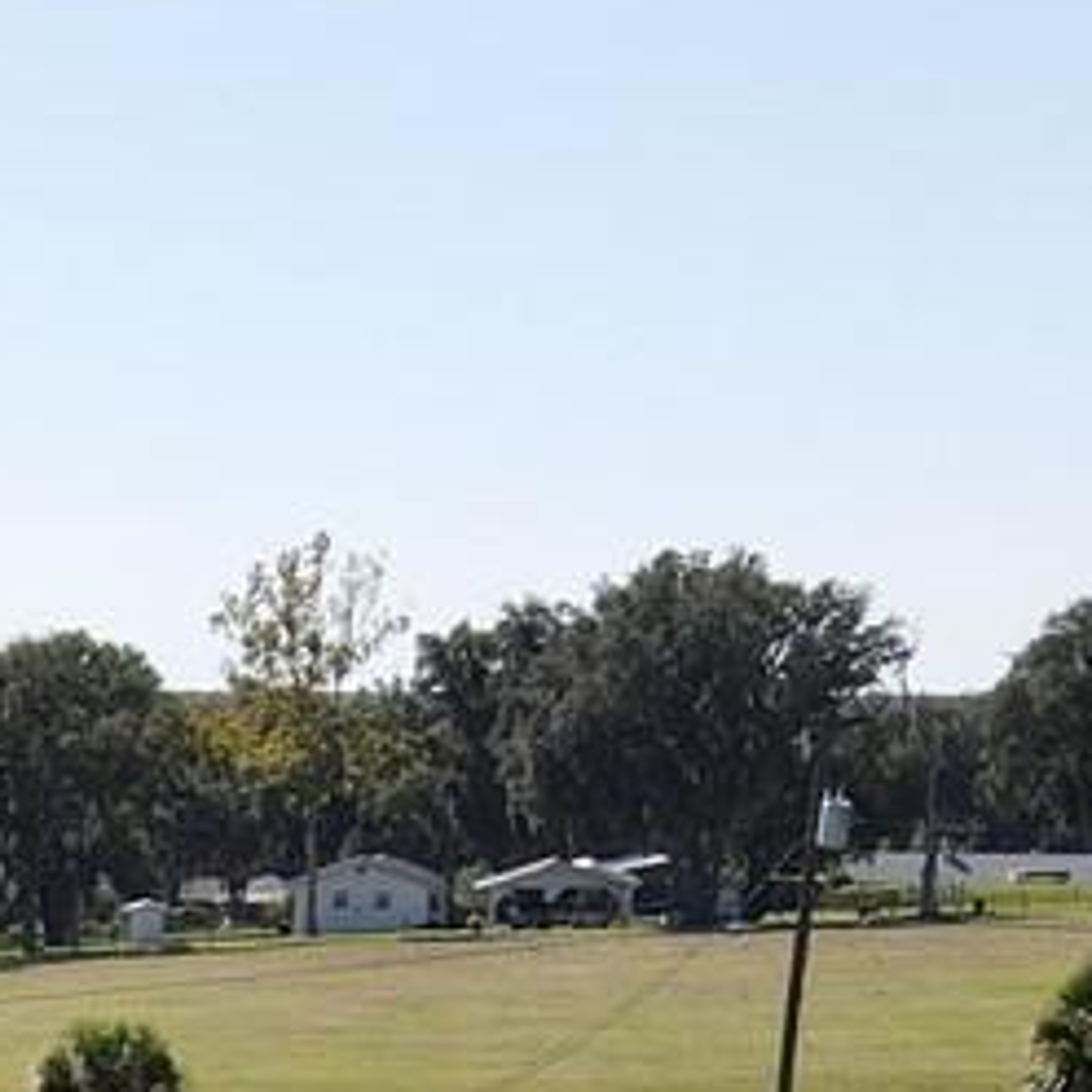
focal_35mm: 137
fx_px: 4890
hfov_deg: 12.3
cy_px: 2298
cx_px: -379
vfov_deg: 11.3
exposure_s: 1/640
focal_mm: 4.5
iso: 100
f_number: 2.8
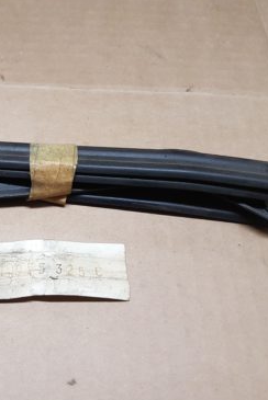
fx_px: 412
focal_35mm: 37
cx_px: 56
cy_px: 201
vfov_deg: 51.8
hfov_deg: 34.9
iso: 160
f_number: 1.7
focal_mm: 4.2
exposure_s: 1/33
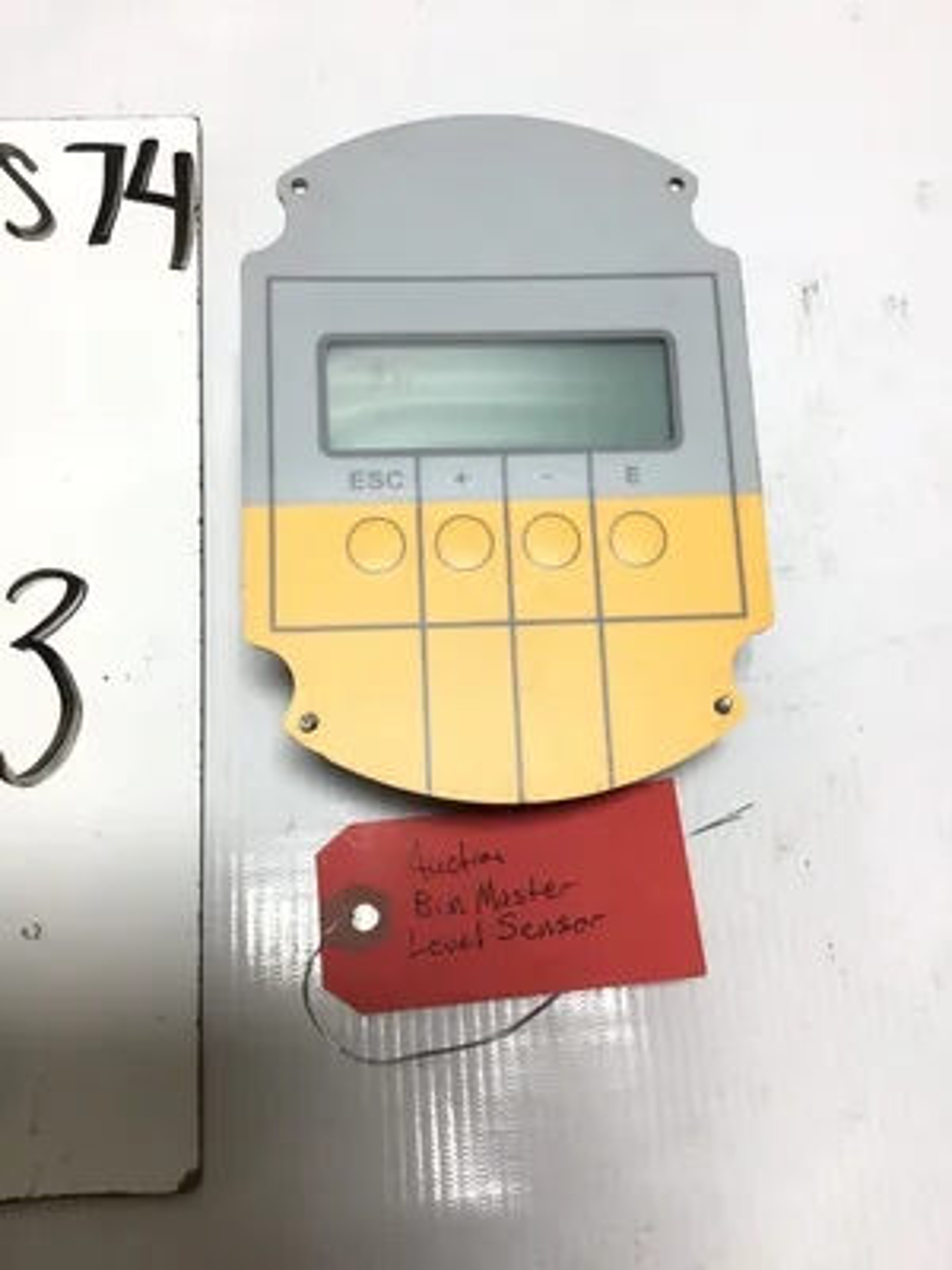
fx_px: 1137
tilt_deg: -72.5
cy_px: 635
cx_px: 476
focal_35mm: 31
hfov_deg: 45.4
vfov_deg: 58.4
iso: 25
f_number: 2.4
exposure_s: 1/179
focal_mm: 3.3
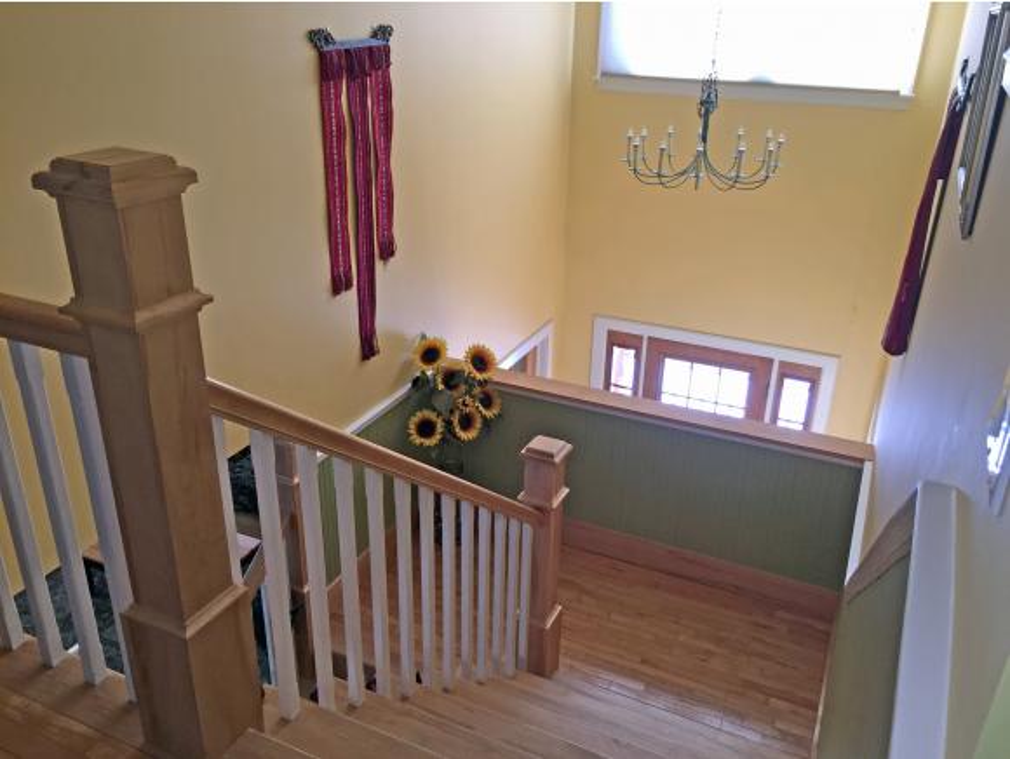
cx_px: 505
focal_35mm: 29
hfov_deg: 61.6
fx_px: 847
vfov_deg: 48.3
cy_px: 380
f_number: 2.2
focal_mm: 4.15
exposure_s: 1/30
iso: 32
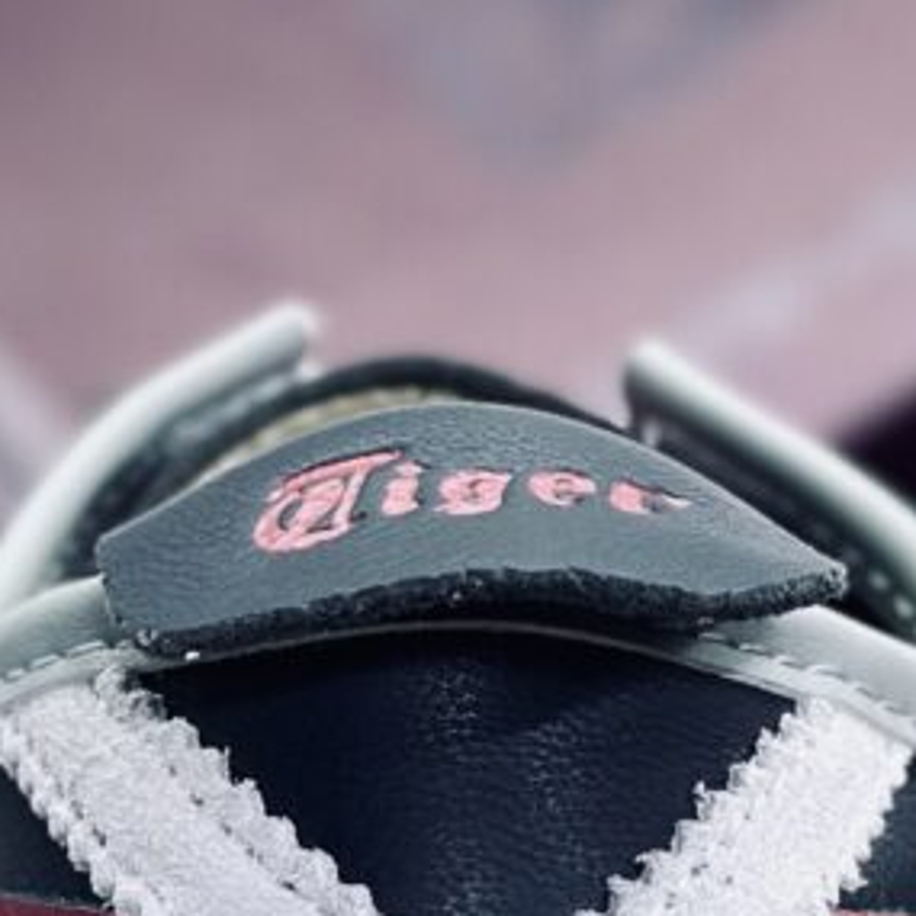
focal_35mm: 139
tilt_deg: -57.6
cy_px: 1239
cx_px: 450
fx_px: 4161
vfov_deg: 12.1
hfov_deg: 12.6
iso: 100
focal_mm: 6.86
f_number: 1.78
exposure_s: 1/100
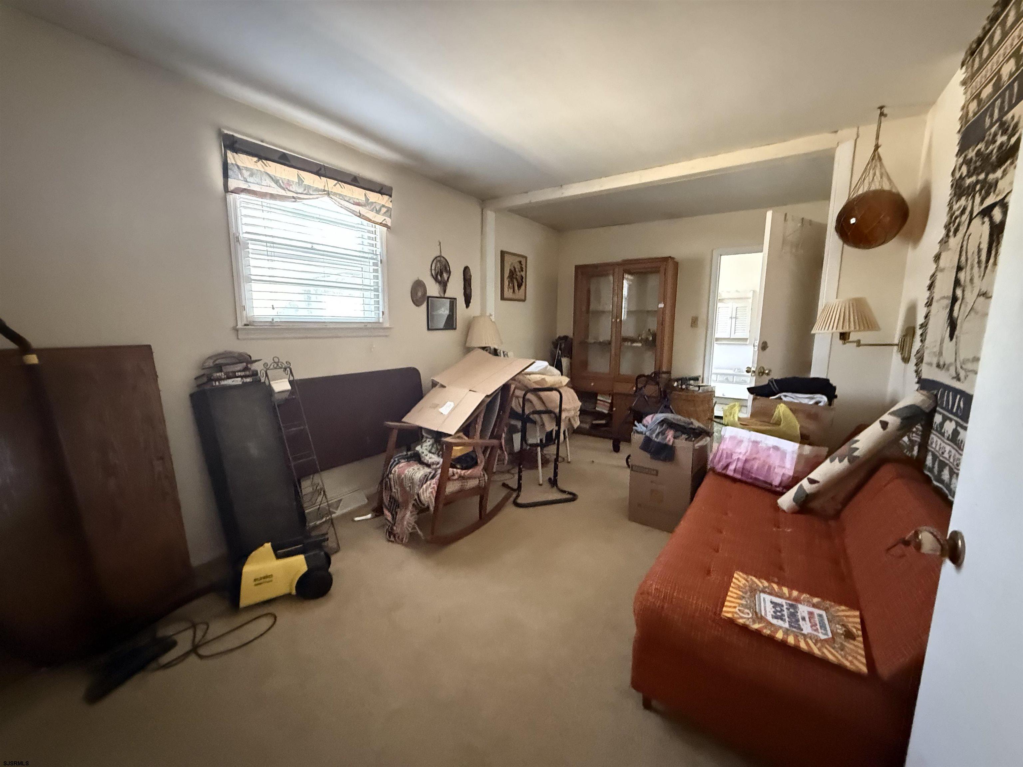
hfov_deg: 102.1
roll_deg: -0.5
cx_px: 512
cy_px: 384
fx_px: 414
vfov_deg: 85.7
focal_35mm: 14
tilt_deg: -7.5
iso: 1250
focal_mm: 2.22
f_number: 2.2
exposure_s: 1/40
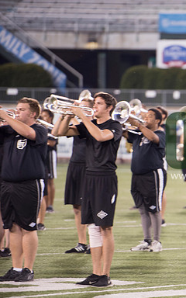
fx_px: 2498
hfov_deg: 4.3
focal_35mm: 308
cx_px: 224
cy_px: 149
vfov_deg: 6.8
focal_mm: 200
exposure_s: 1/320
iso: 1000
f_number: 2.8
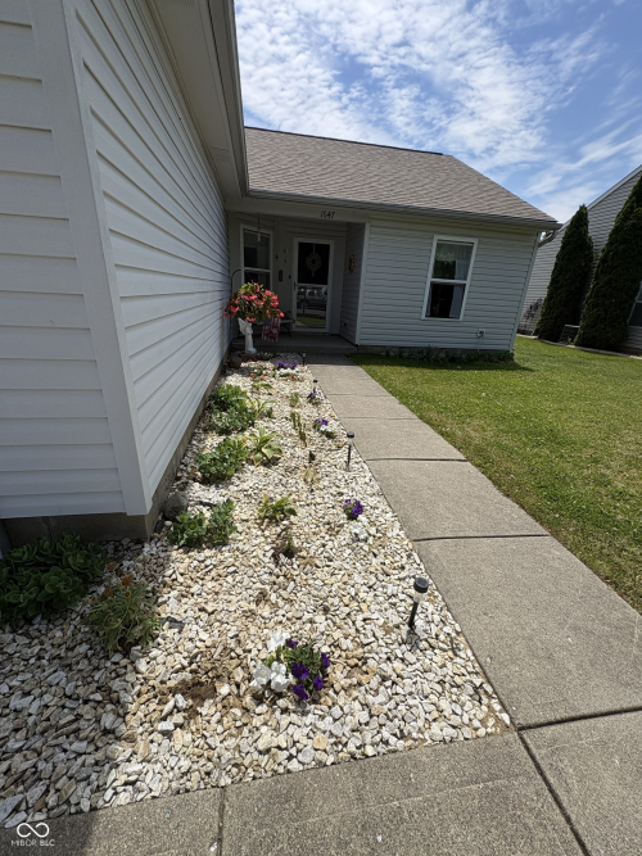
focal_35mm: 14
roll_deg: -3.2
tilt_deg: -22.2
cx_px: 321
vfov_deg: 102.1
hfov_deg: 85.7
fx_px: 346
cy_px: 428
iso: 50
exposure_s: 1/2770
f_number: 2.2
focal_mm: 2.22
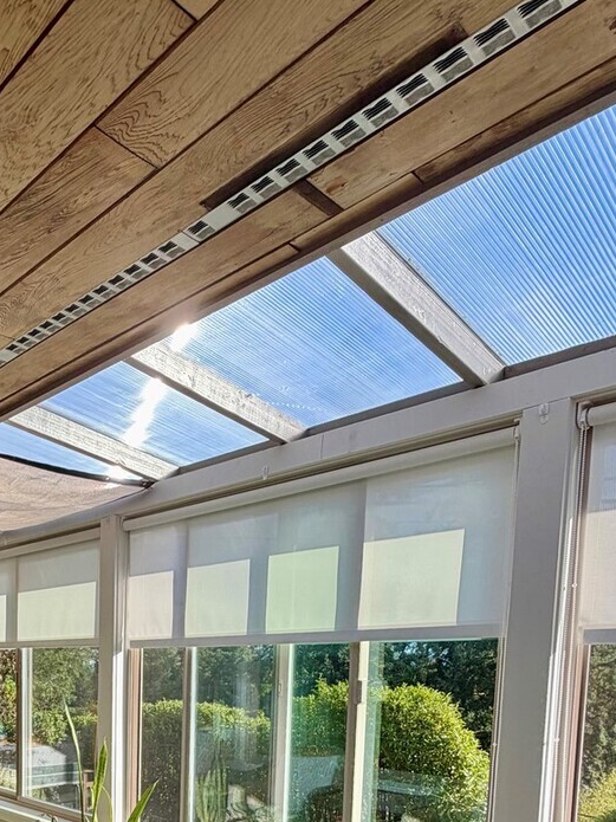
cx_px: 79
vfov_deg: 54.1
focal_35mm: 29
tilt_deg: -5.6
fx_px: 688
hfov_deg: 44.5
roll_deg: -0.9
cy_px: 734
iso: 50
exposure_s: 1/502
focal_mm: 2.22
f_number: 2.2
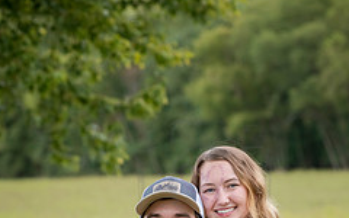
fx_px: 1674
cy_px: 312
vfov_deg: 7.3
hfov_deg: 11.9
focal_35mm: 176
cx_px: 208
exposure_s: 1/400
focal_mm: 92
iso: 400
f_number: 4.5
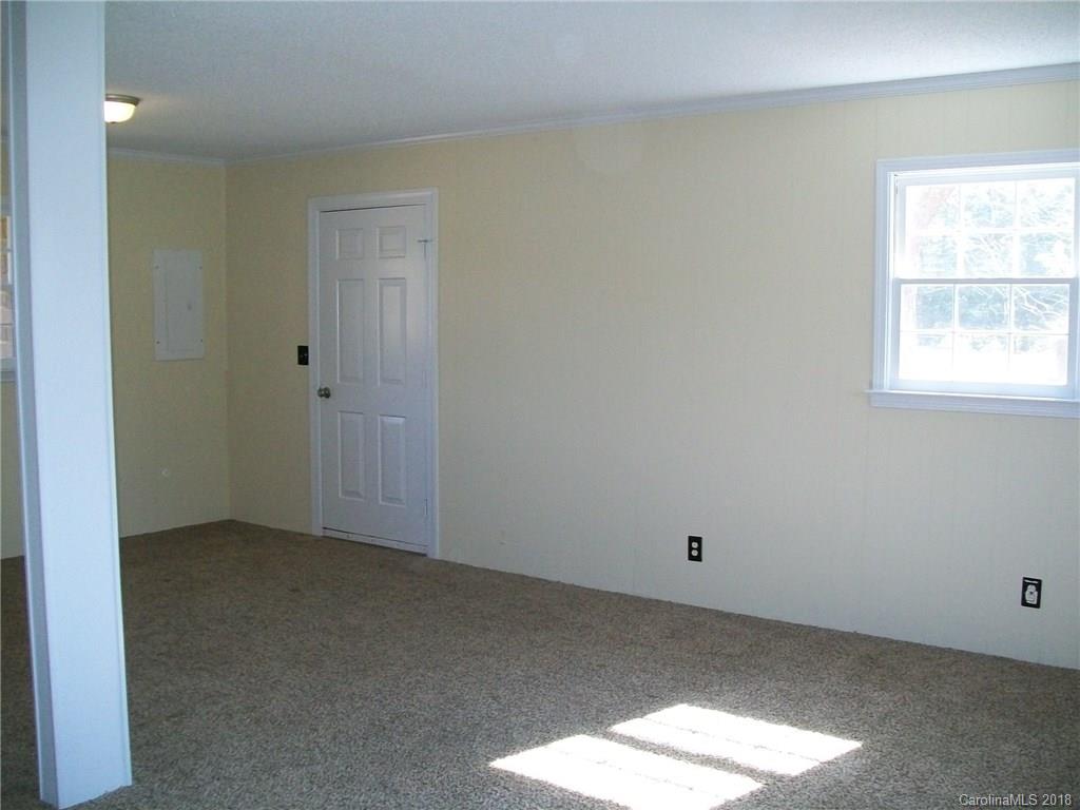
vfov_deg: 39.7
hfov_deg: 51.4
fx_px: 1123
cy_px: 405
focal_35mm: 36
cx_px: 540
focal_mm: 6
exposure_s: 1/60
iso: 160
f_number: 2.7
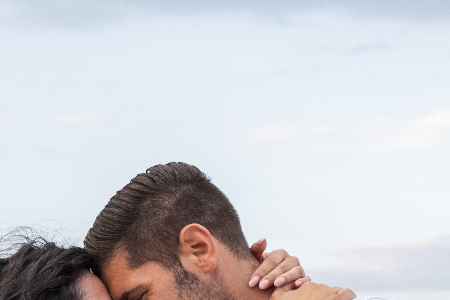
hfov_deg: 14.1
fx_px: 1787
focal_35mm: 143
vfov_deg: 9.5
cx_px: -14
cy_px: 326
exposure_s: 1/400
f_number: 5
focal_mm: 35.3
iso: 800
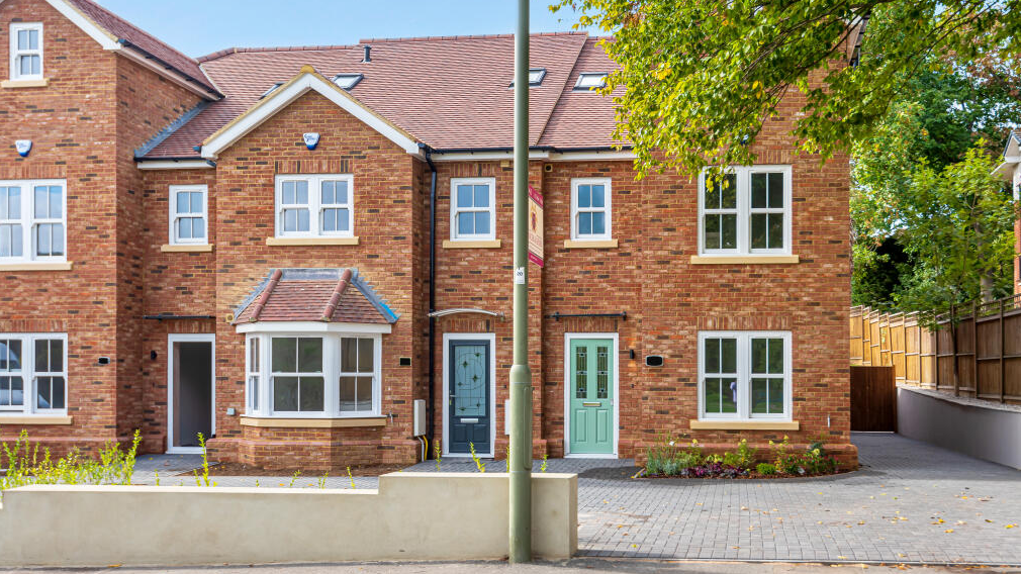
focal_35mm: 34
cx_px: 506
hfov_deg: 58.0
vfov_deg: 34.6
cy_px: 234
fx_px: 920
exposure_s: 1/200
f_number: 9
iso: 250
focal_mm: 32
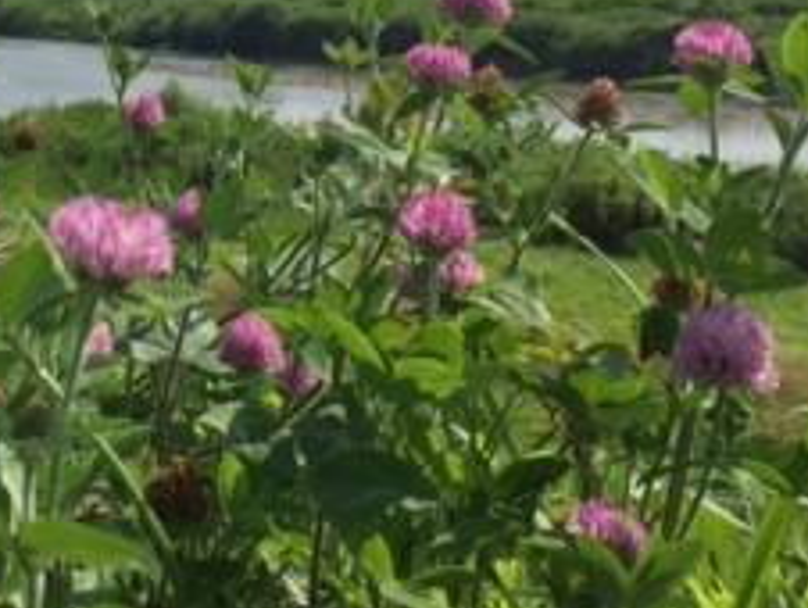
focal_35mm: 82
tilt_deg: -6.4
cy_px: 122
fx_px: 1916
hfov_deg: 23.1
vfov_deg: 17.9
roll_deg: -0.3
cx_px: 64
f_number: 2.2
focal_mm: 4.15
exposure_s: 1/3731
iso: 32
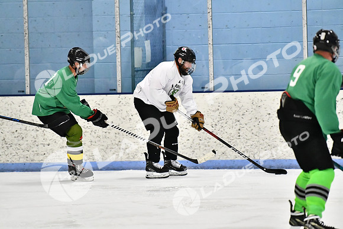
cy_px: 114
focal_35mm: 285
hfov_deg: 7.2
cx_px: 172
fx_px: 2716
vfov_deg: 4.8
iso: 6400
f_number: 2.8
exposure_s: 1/1600
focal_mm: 190
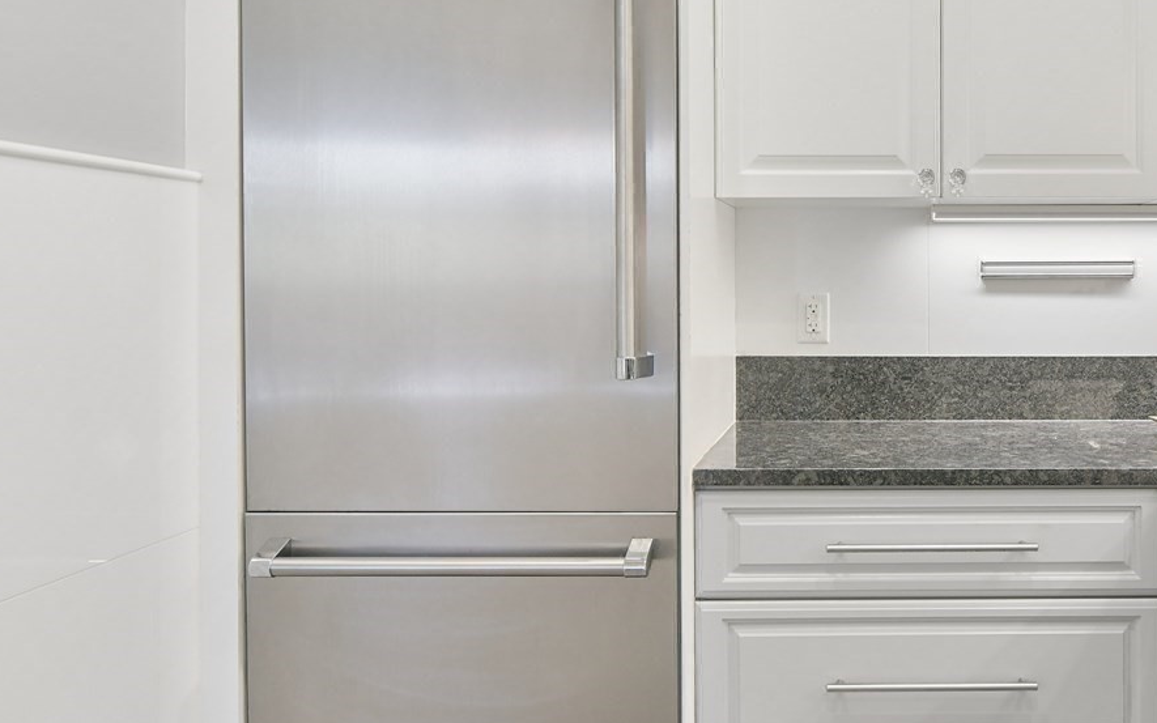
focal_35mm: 33
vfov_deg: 38.2
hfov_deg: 55.5
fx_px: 1040
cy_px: 291
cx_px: 860
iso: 640
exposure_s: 1/20
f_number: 9
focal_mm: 14
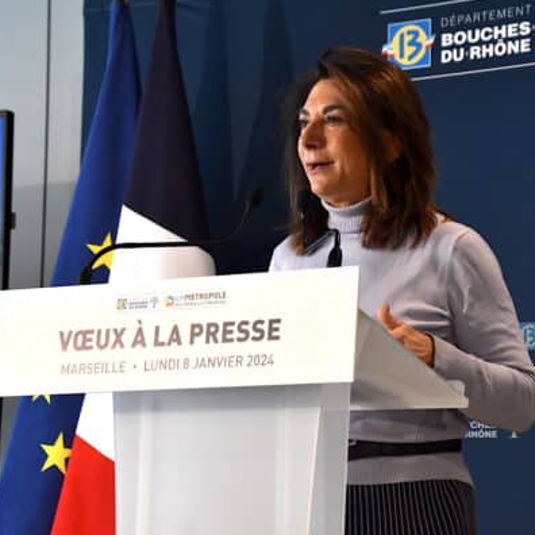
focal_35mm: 126
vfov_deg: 13.9
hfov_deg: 13.9
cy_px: 266
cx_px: 312
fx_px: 2197
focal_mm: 65
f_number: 5.6
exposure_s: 1/500
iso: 1600
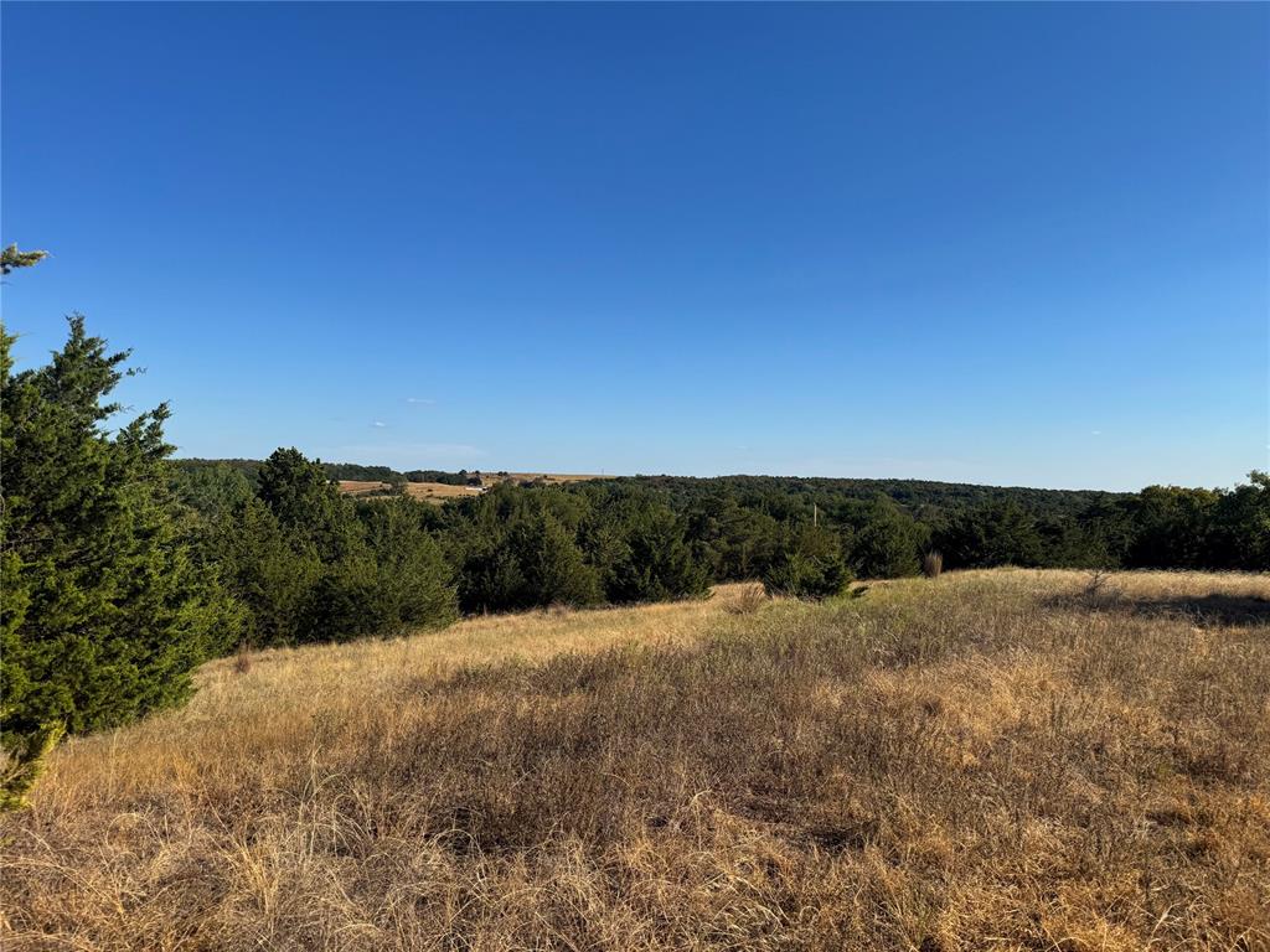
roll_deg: -0.7
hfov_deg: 71.6
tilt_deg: -0.3
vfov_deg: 56.8
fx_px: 881
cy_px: 476
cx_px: 635
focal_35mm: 24
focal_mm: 6.76
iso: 80
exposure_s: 1/5348
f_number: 1.78
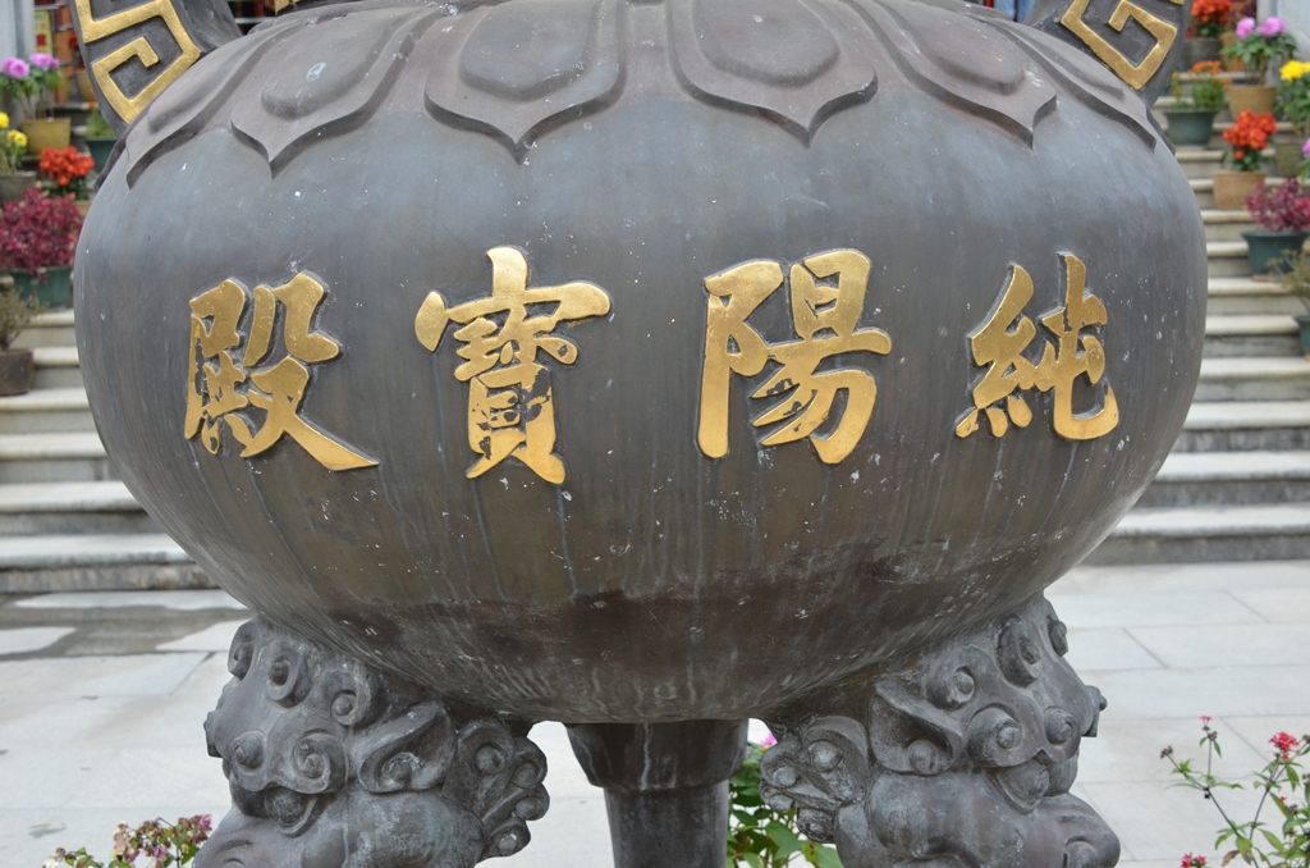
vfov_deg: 27.9
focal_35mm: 48
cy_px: 434
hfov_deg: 41.2
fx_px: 1743
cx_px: 655
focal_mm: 32
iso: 200
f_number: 6.3
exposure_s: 1/160
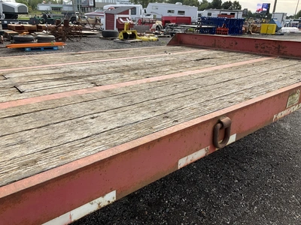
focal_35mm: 29
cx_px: 150
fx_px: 252
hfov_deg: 61.7
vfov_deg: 48.2
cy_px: 112
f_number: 1.8
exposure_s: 1/1311
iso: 25
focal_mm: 3
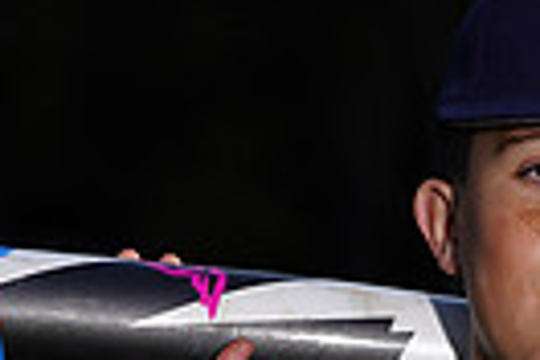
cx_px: 520
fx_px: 11294
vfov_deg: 1.8
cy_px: 505
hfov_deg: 2.7
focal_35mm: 753
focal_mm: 171
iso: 200
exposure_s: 1/160
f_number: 7.1
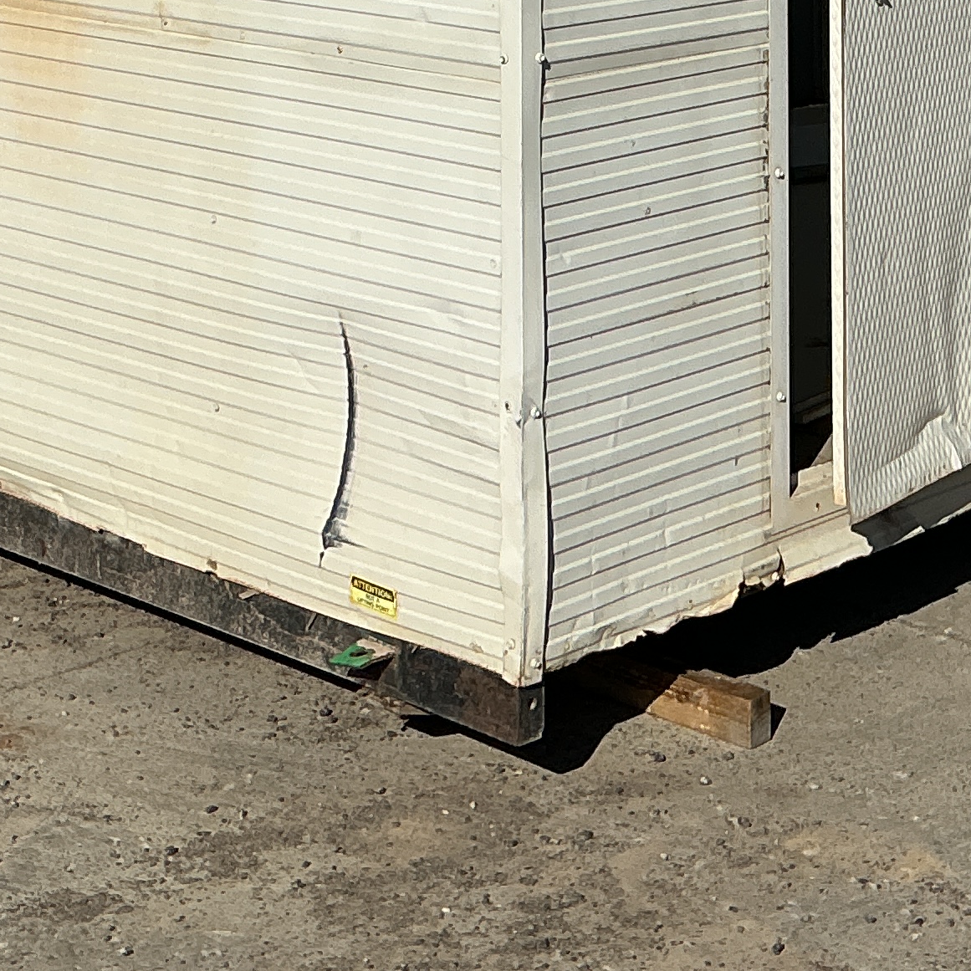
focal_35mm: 89
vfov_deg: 18.3
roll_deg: -1.5
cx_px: 595
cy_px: -243
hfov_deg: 19.5
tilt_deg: -1.5
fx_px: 2824
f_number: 1.8
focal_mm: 3
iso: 25
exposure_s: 1/5263
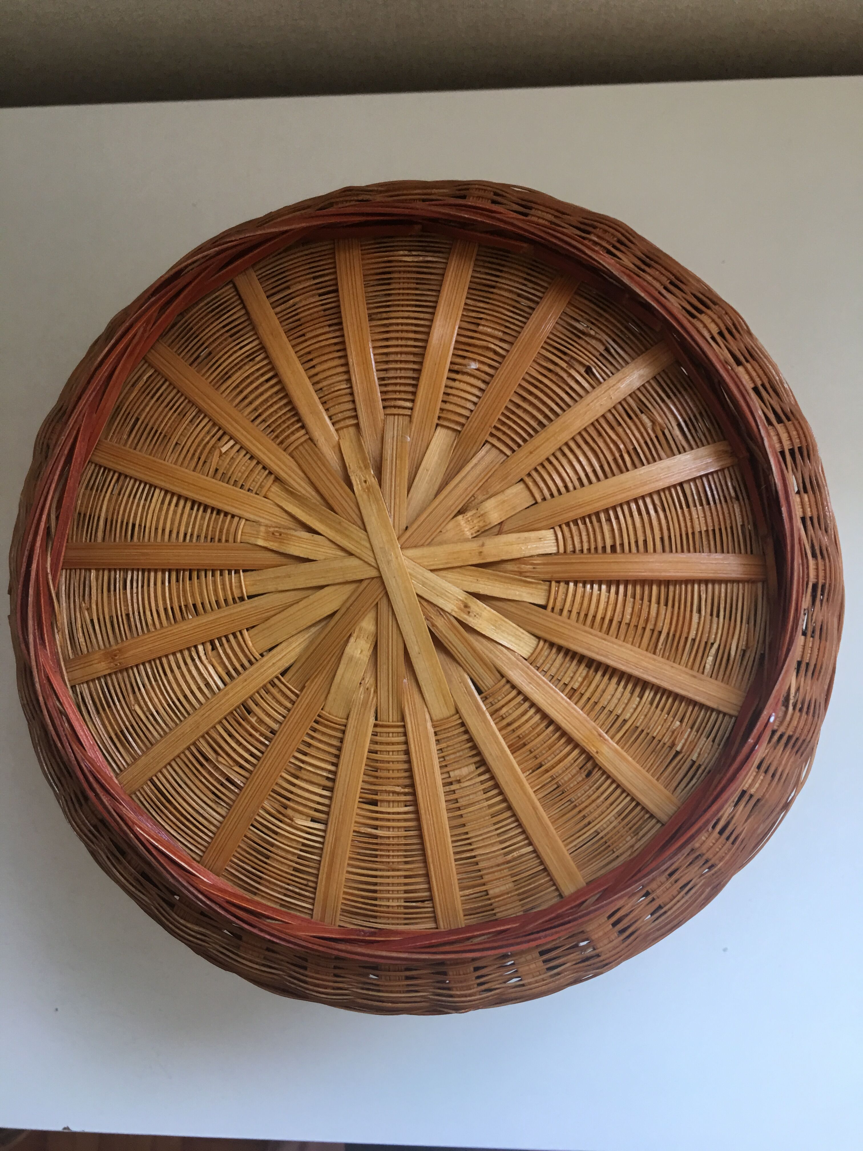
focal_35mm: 29
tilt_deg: -83.1
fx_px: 964
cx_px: 432
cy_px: 576
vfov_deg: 61.7
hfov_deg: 48.2
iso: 40
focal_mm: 4.15
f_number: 2.2
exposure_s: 1/33
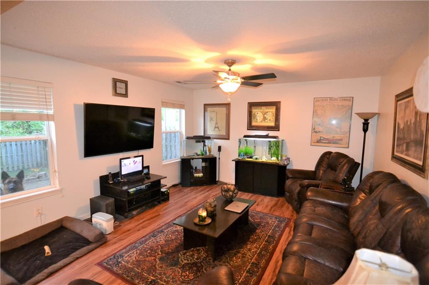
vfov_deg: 72.0
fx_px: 197
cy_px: 142
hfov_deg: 95.0
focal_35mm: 16
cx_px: 214
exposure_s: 1/60
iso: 2800
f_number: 2.8
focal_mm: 11
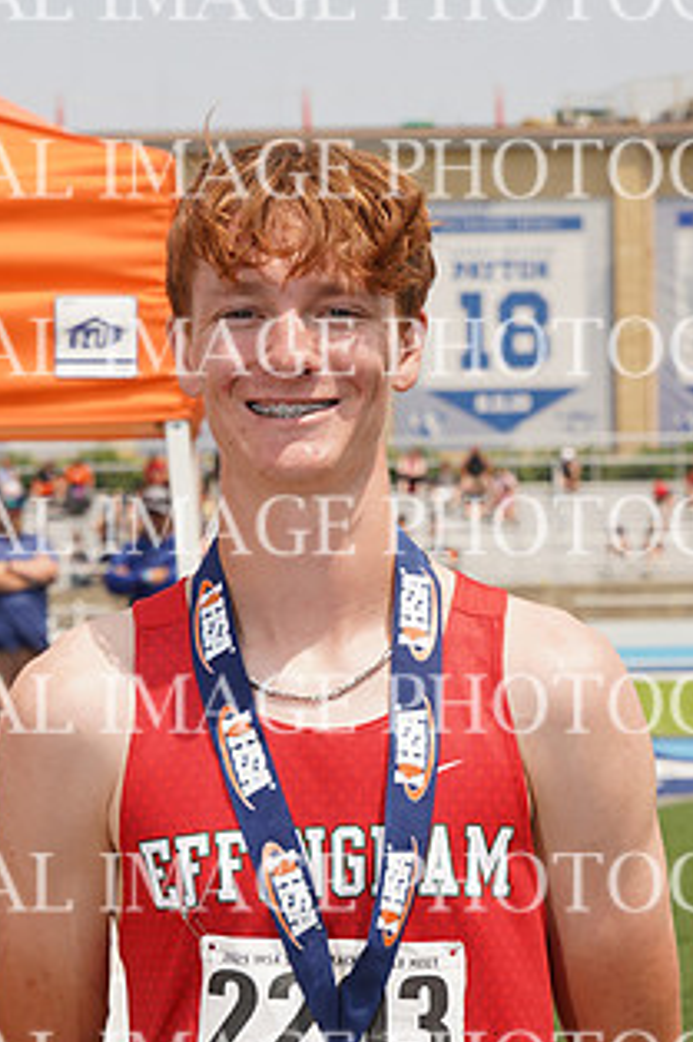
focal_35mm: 135
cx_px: 360
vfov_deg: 15.1
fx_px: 3902
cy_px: 793
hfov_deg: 10.1
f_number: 9
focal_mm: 73
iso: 100
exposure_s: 1/200
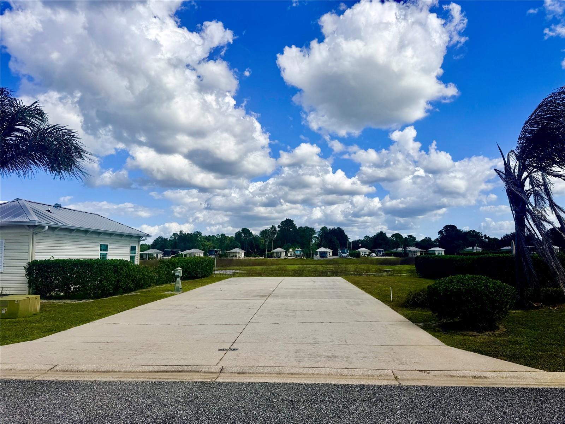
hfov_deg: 71.6
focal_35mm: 24
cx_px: 282
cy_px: 212
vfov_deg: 56.8
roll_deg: +1.0
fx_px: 392
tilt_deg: +7.7
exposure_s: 1/9091
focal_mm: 6.76
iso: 80
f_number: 1.78
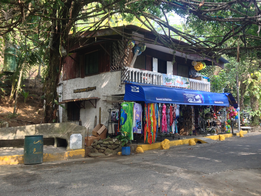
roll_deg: +1.4
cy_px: 98
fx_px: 264
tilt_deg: +1.6
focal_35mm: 35
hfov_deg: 52.6
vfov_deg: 40.7
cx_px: 130
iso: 80
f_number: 2.4
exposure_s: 1/120
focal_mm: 4.28
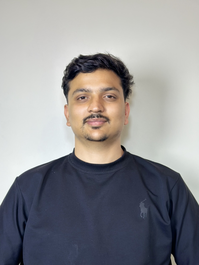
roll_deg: -0.5
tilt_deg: +6.3
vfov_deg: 39.7
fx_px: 368
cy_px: 132
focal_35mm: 48
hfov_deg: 30.3
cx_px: 100
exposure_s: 1/100
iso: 100
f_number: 1.78
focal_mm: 6.86
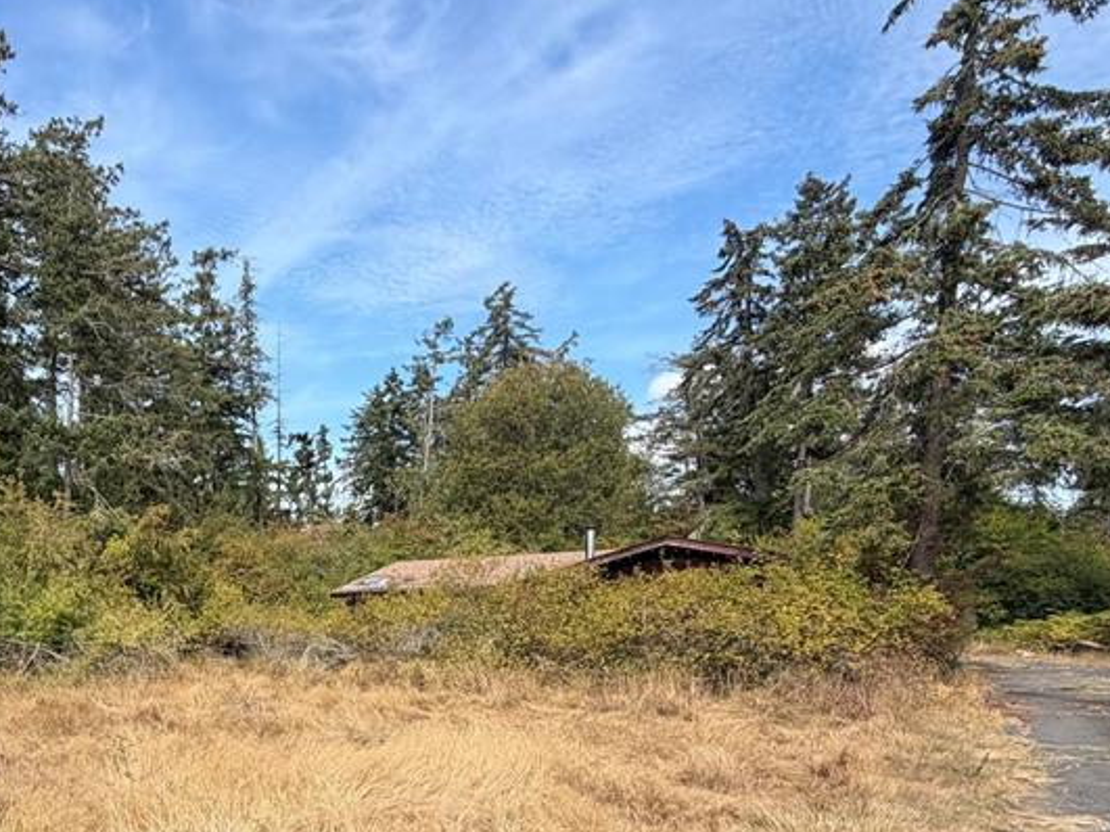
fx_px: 866
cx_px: 157
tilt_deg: -3.7
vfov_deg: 48.4
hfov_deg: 58.0
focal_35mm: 27
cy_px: 669
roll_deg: +1.5
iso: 40
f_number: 2.2
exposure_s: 1/770
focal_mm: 2.22
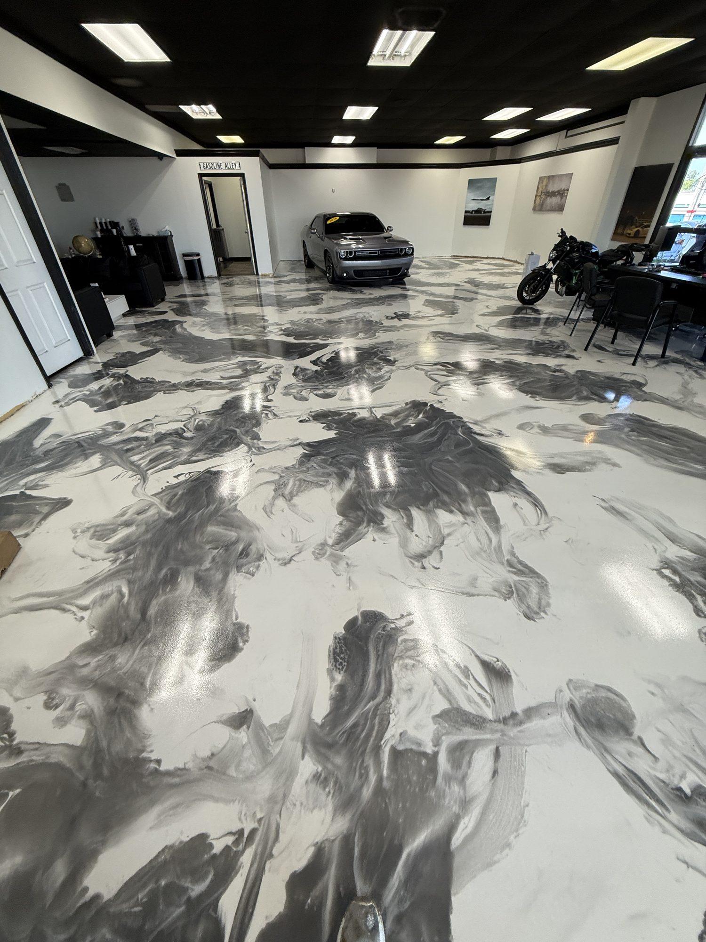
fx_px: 381
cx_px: 353
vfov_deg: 102.1
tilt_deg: -30.4
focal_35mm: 14
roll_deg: +1.3
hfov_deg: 85.7
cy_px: 471
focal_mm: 2.22
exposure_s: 1/120
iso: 200
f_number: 2.2
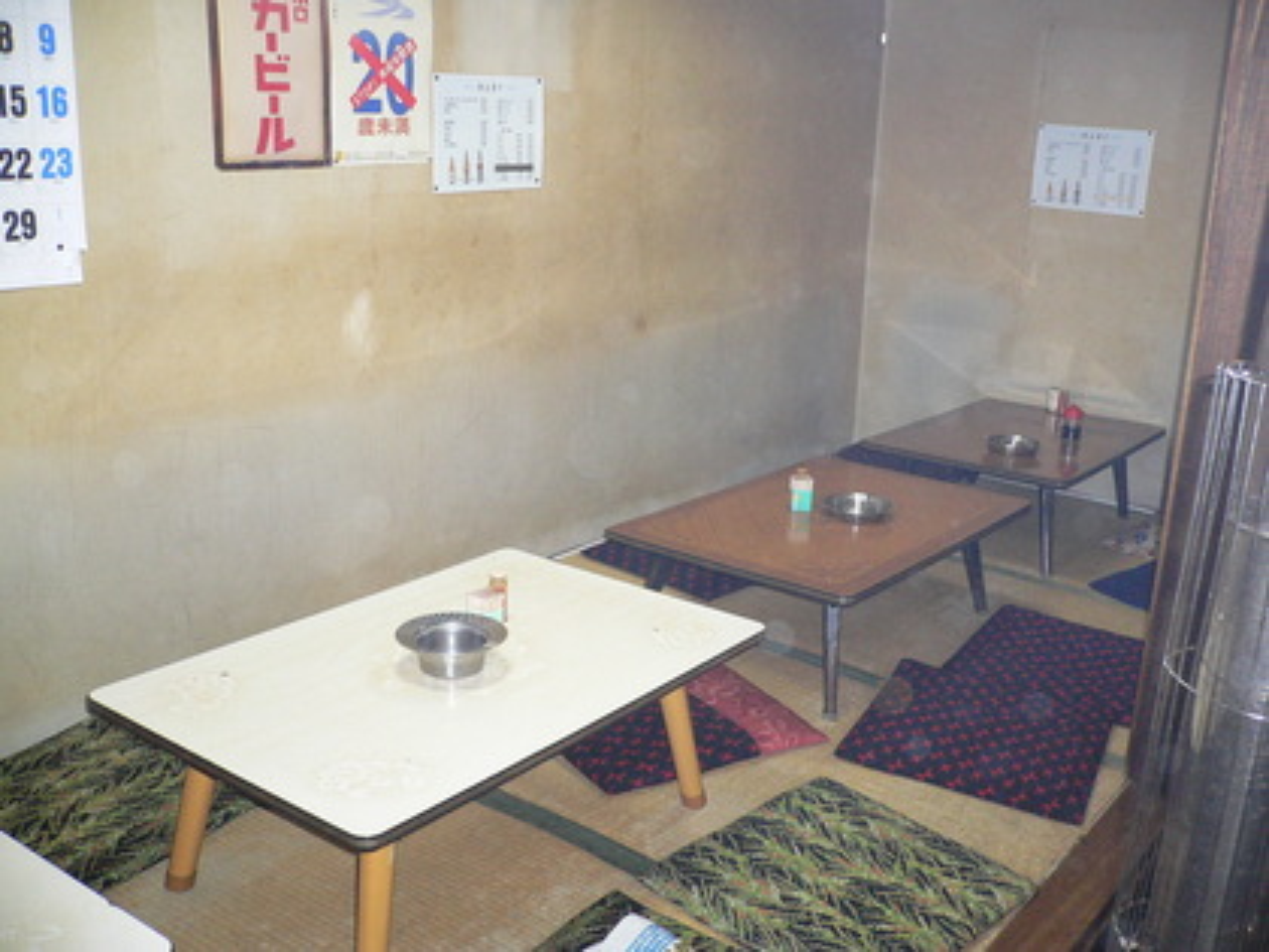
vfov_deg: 40.7
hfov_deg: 52.6
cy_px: 476
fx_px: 1283
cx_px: 634
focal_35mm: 35
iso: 300
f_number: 2.8
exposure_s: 1/60
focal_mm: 5.8
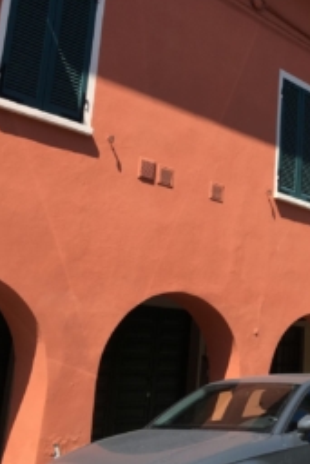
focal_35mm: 53
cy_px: 192
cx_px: 343
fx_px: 684
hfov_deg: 23.9
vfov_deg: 37.4
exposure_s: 1/962
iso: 25
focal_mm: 4.15
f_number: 2.2
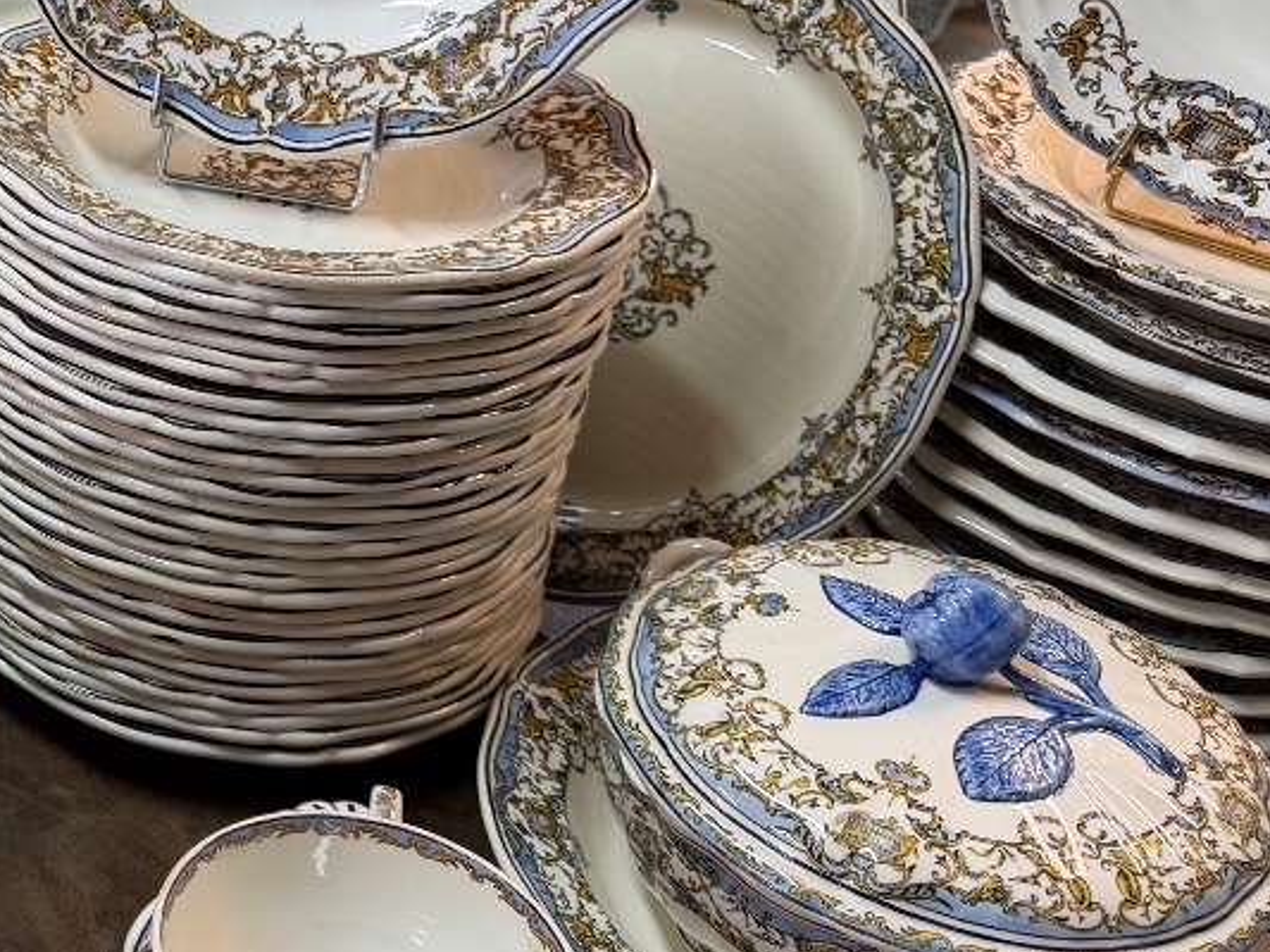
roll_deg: -2.4
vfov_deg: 27.0
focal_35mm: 54
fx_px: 1982
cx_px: -152
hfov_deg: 31.3
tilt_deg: -32.4
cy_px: 364
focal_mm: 6.76
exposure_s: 1/50
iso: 125
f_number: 1.78
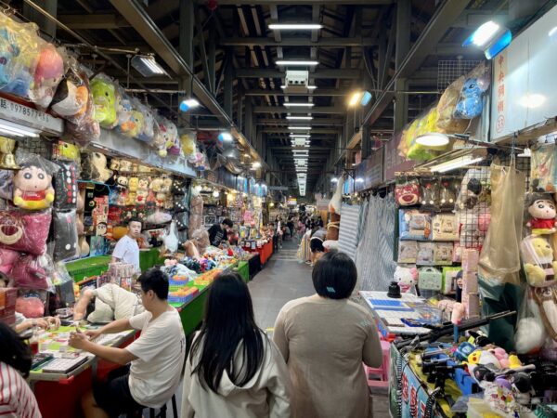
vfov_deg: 53.1
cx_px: 278
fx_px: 418
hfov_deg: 67.3
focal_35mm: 26
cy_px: 209
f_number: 1.6
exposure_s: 1/120
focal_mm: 5.1
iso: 64
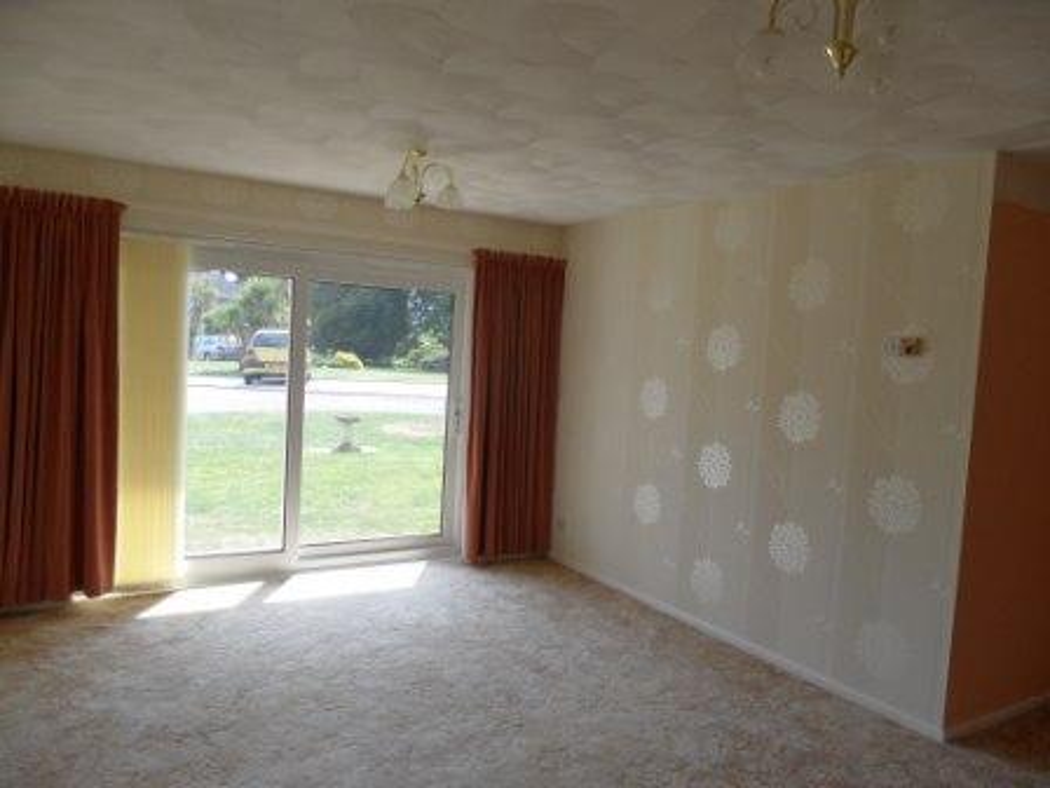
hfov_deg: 71.6
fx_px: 728
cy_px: 394
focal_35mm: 24
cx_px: 525
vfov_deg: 56.8
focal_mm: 3.9
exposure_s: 1/180
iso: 80
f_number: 3.2
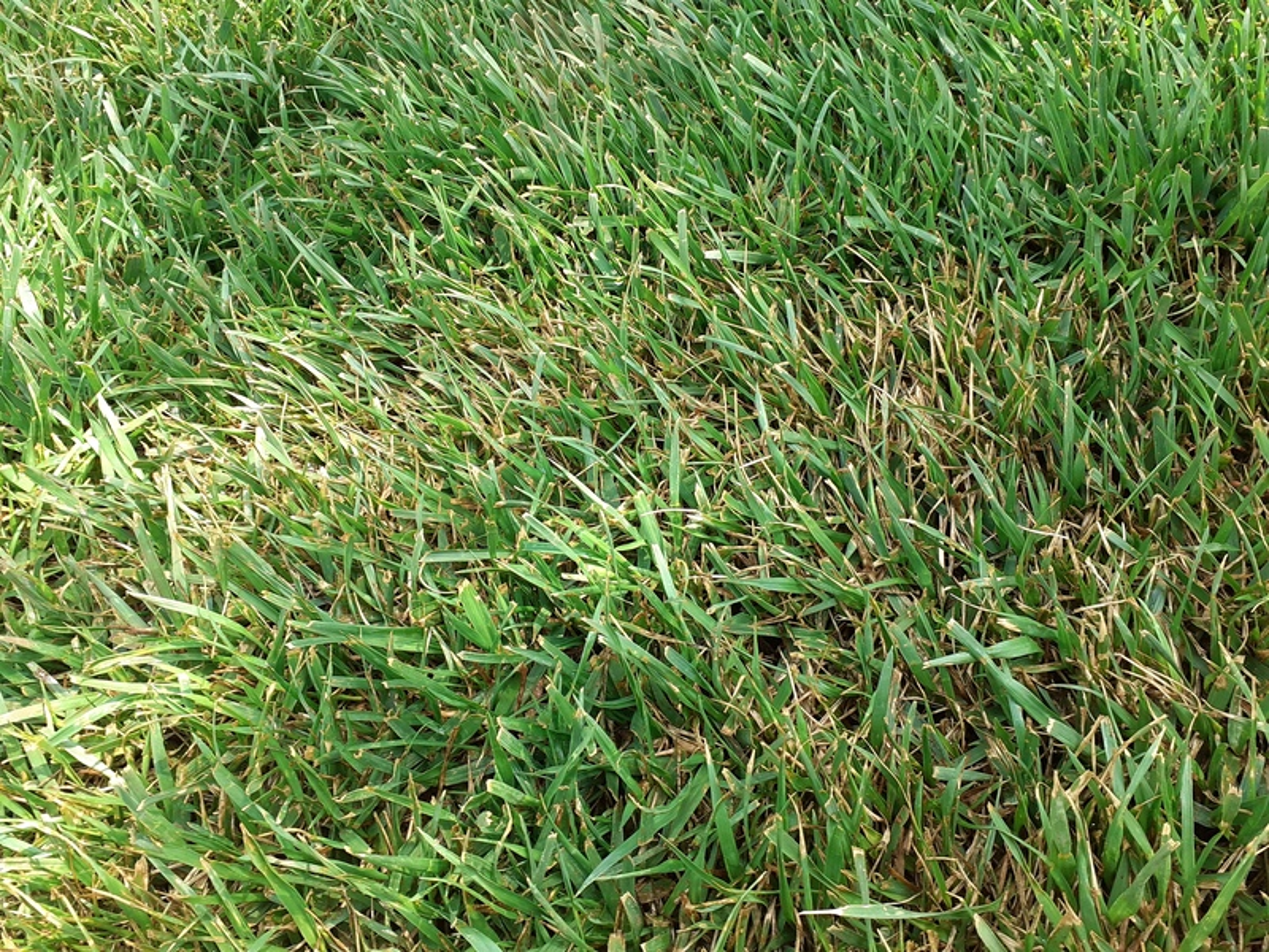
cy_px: 476
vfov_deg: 51.4
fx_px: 990
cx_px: 634
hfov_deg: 65.3
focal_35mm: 27
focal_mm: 3.6
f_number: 1.9
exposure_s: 1/105
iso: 40
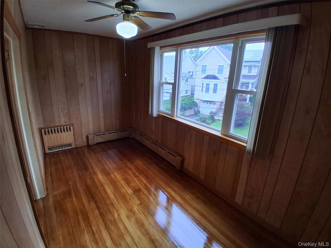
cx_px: 166
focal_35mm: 17
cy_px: 124
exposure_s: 1/120
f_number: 2.2
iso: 160
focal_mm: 1.4
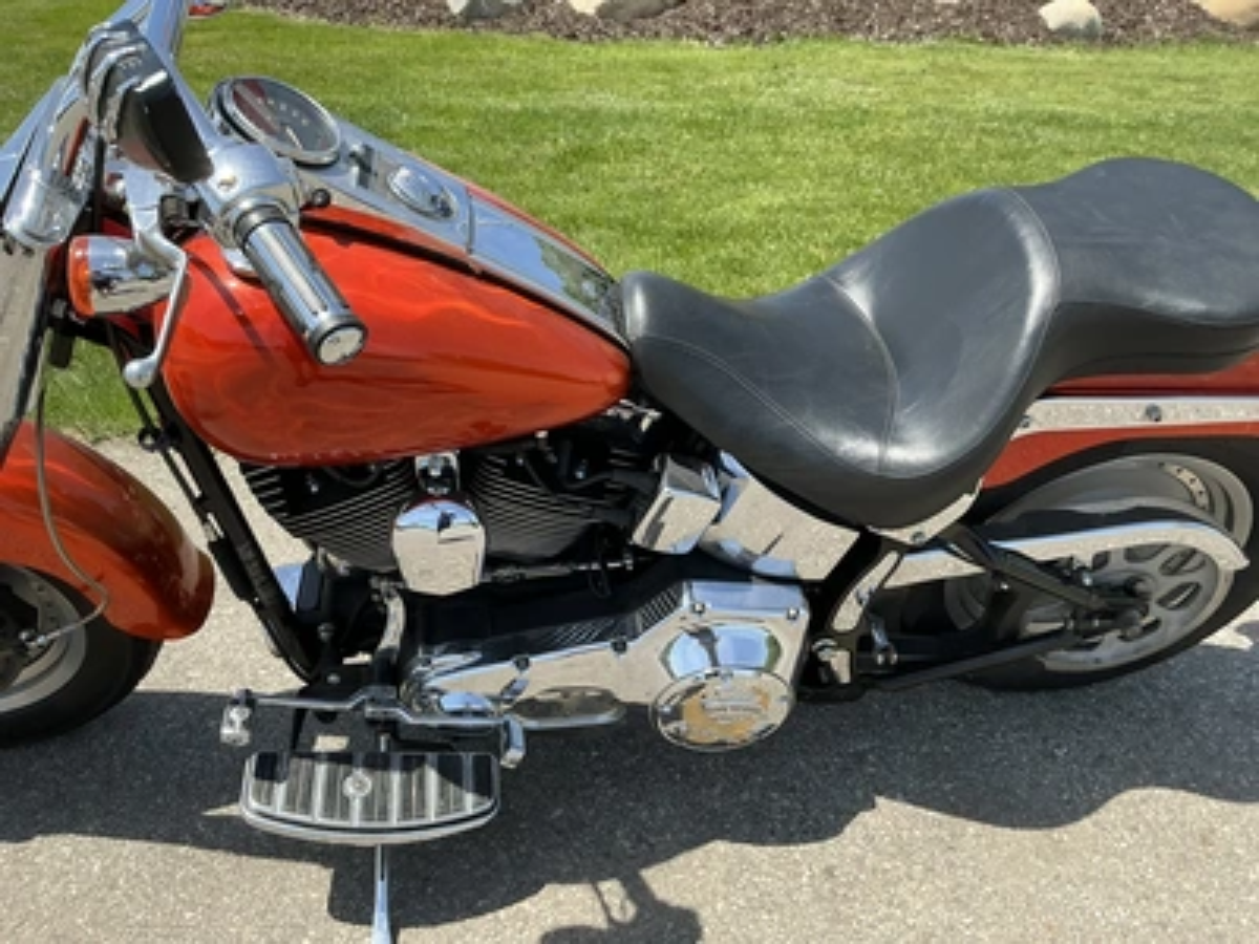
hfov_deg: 63.4
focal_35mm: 28
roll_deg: +0.0
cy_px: 472
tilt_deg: -25.6
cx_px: 630
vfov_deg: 49.7
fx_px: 1018
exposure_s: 1/816
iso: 25
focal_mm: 3
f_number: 1.8
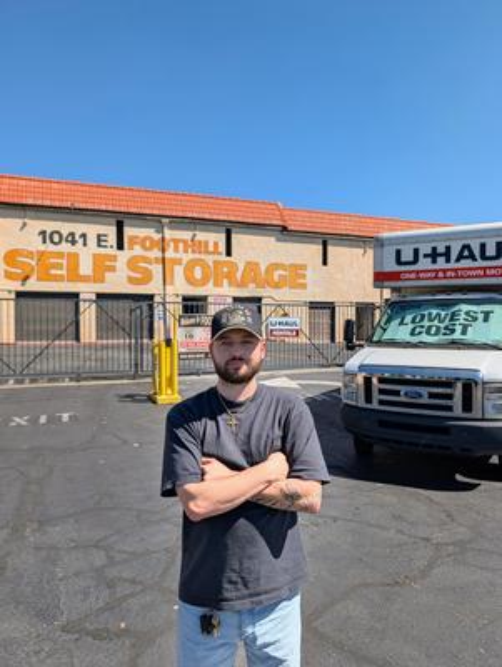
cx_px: 251
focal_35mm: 24
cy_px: 334
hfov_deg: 56.9
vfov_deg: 71.5
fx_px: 463
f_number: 1.68
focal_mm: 6.9
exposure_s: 1/1715
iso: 23
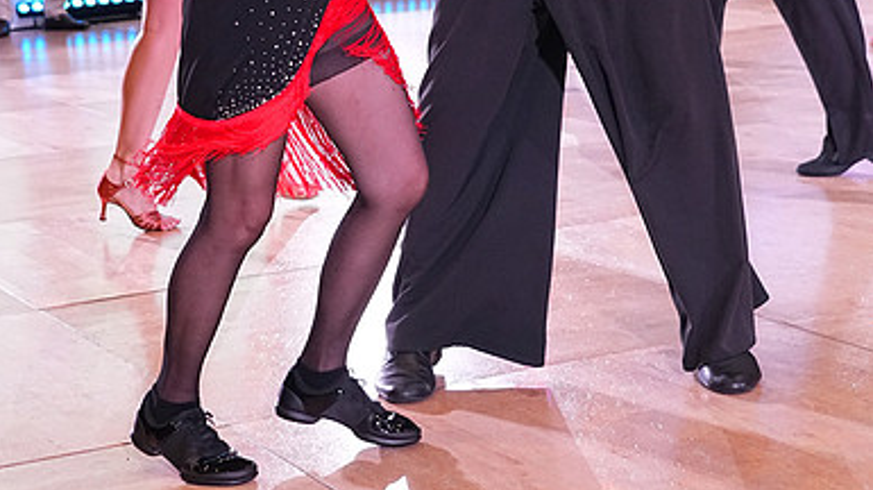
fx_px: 2082
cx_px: 436
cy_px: -84
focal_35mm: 90
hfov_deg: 23.7
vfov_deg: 13.1
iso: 3200
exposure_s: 1/400
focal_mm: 38
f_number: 4
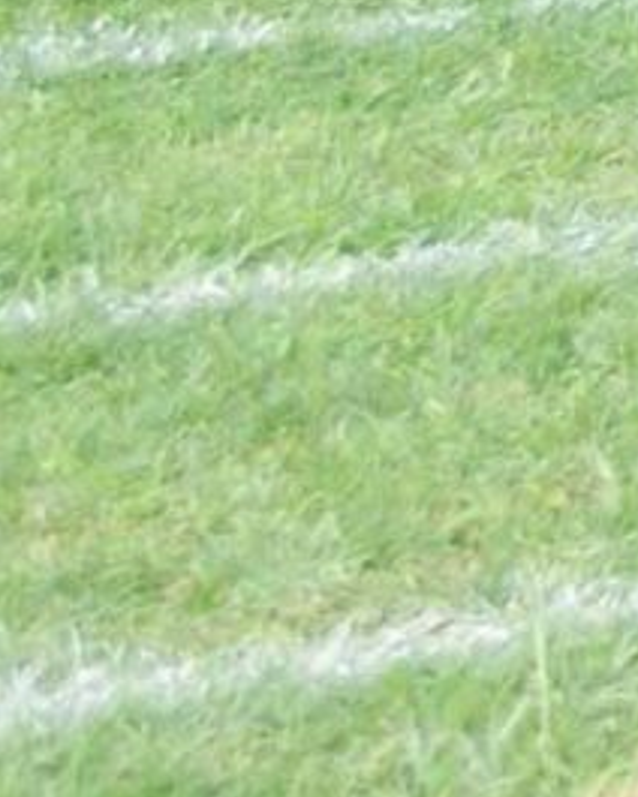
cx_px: 3416
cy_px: -1675
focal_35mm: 354
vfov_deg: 5.1
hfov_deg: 3.8
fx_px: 8355
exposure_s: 1/125
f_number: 5.6
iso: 200
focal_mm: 26
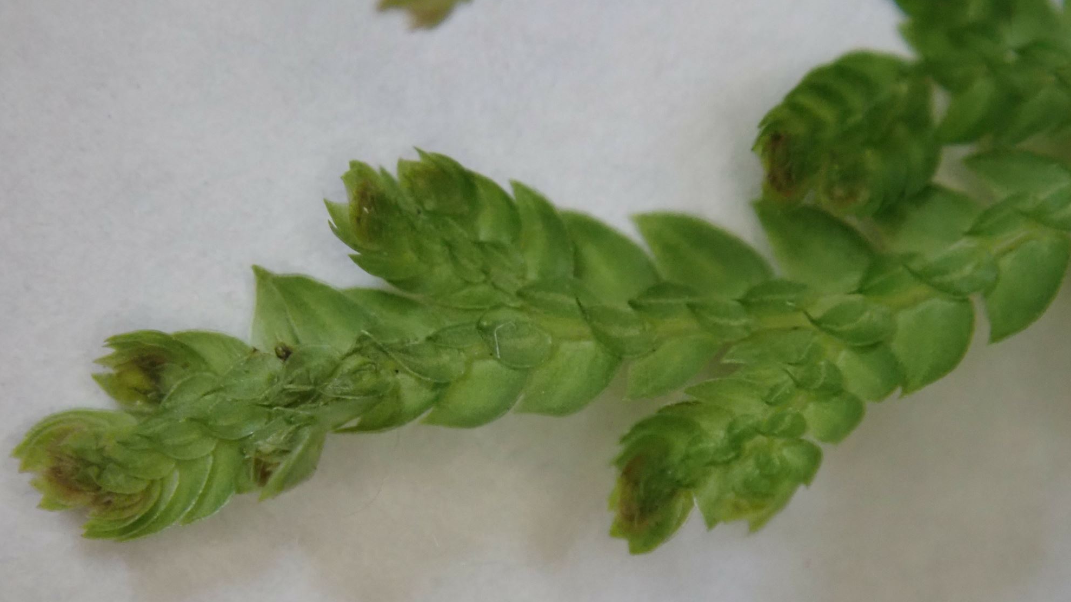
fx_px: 3124
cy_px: 403
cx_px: 531
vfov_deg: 11.0
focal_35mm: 110
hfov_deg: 19.5
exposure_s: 1/100
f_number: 4.9
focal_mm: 18
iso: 1250
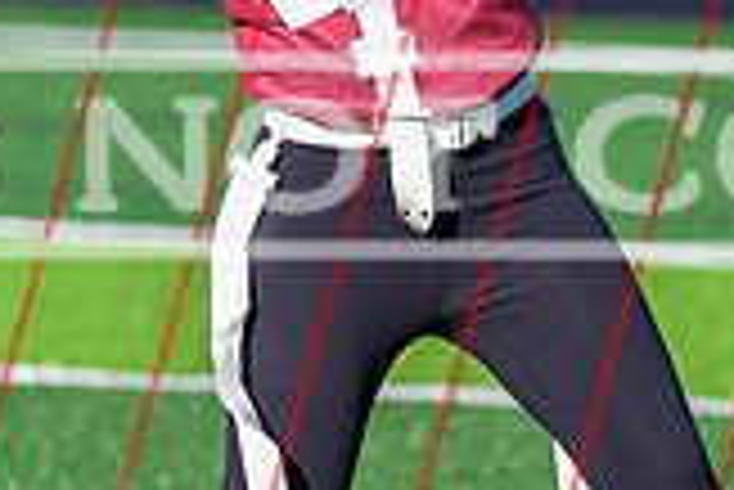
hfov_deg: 1.8
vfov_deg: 1.2
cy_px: 161
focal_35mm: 1136
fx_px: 23182
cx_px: 236
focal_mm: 200
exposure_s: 1/1250
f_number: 3.5
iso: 140
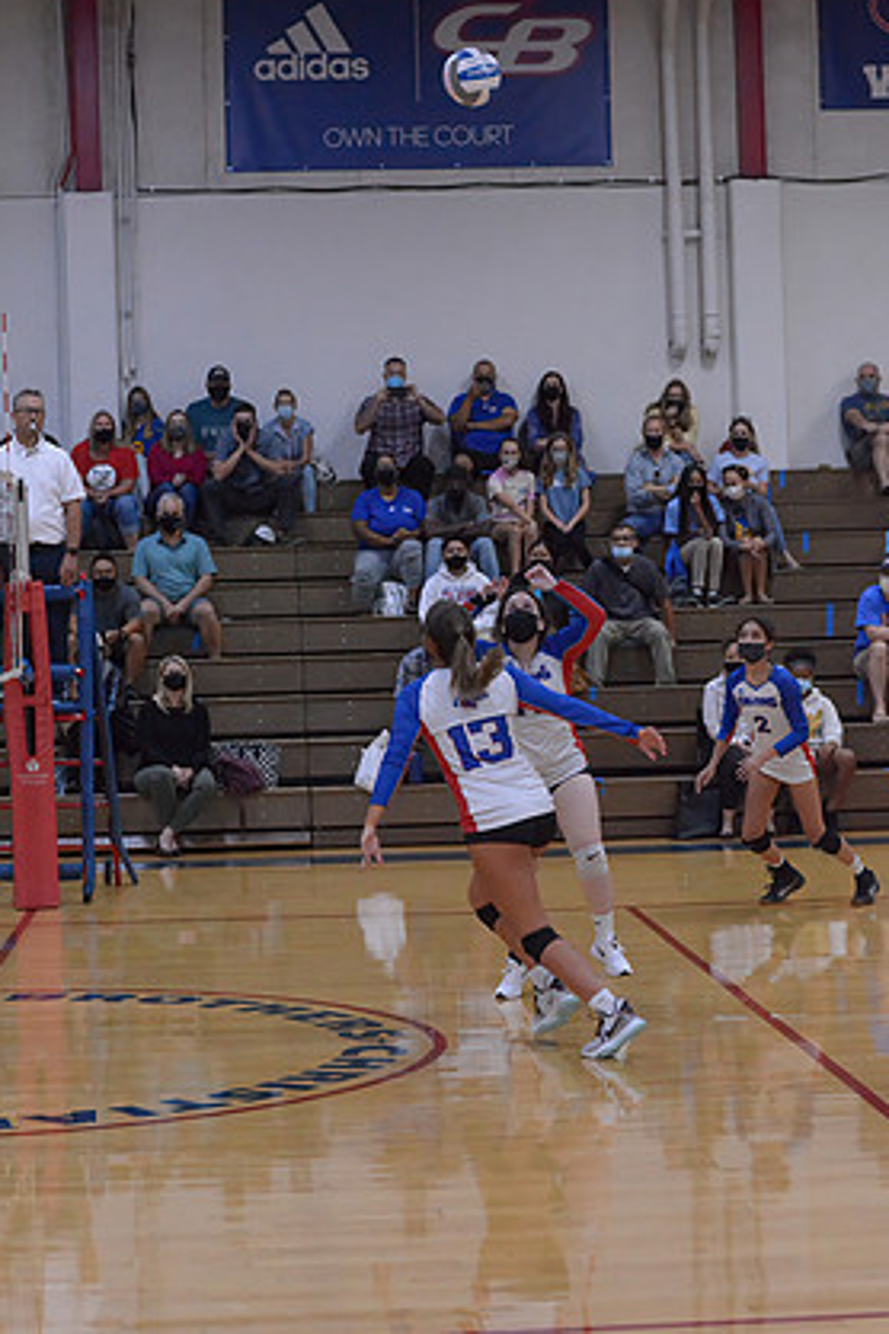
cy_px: 621
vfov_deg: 25.1
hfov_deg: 16.9
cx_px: 460
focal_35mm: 81
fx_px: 3000
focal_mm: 50
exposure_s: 1/640
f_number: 3.5
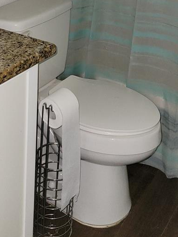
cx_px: 94
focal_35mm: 61
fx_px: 418
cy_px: -29
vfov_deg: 28.5
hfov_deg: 24.1
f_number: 1.8
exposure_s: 1/18.9
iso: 125
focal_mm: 5.4
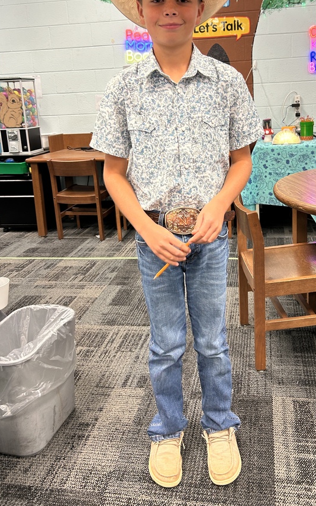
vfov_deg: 57.8
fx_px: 455
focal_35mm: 33
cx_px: 195
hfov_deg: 38.1
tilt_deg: -10.1
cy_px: 207
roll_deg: +2.2
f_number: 1.5
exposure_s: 1/60
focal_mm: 5.7
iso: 100
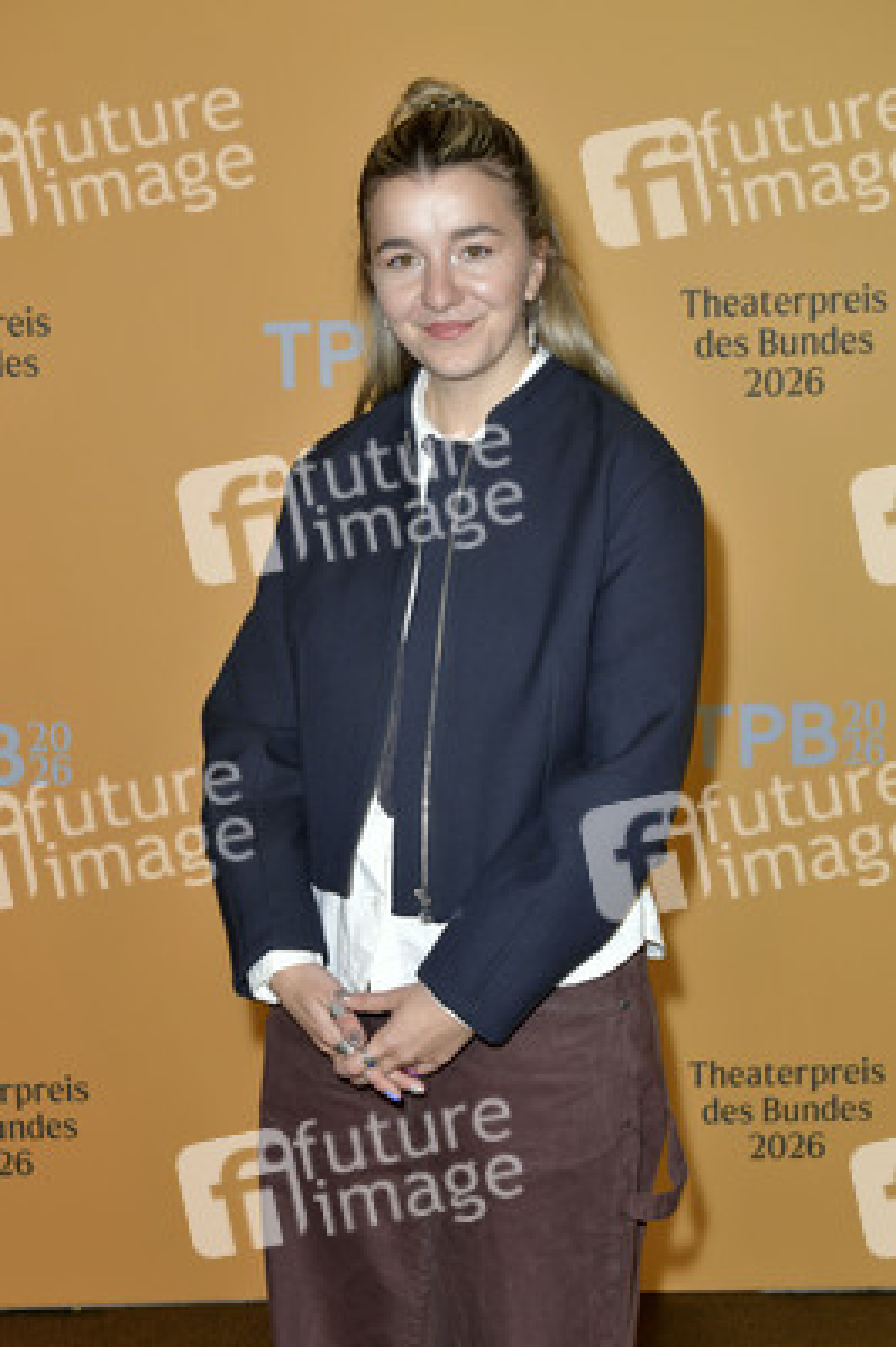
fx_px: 2094
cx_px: 448
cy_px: 674
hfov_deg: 24.2
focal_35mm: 56
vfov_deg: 35.7
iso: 500
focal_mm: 56
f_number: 6.3
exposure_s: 1/200
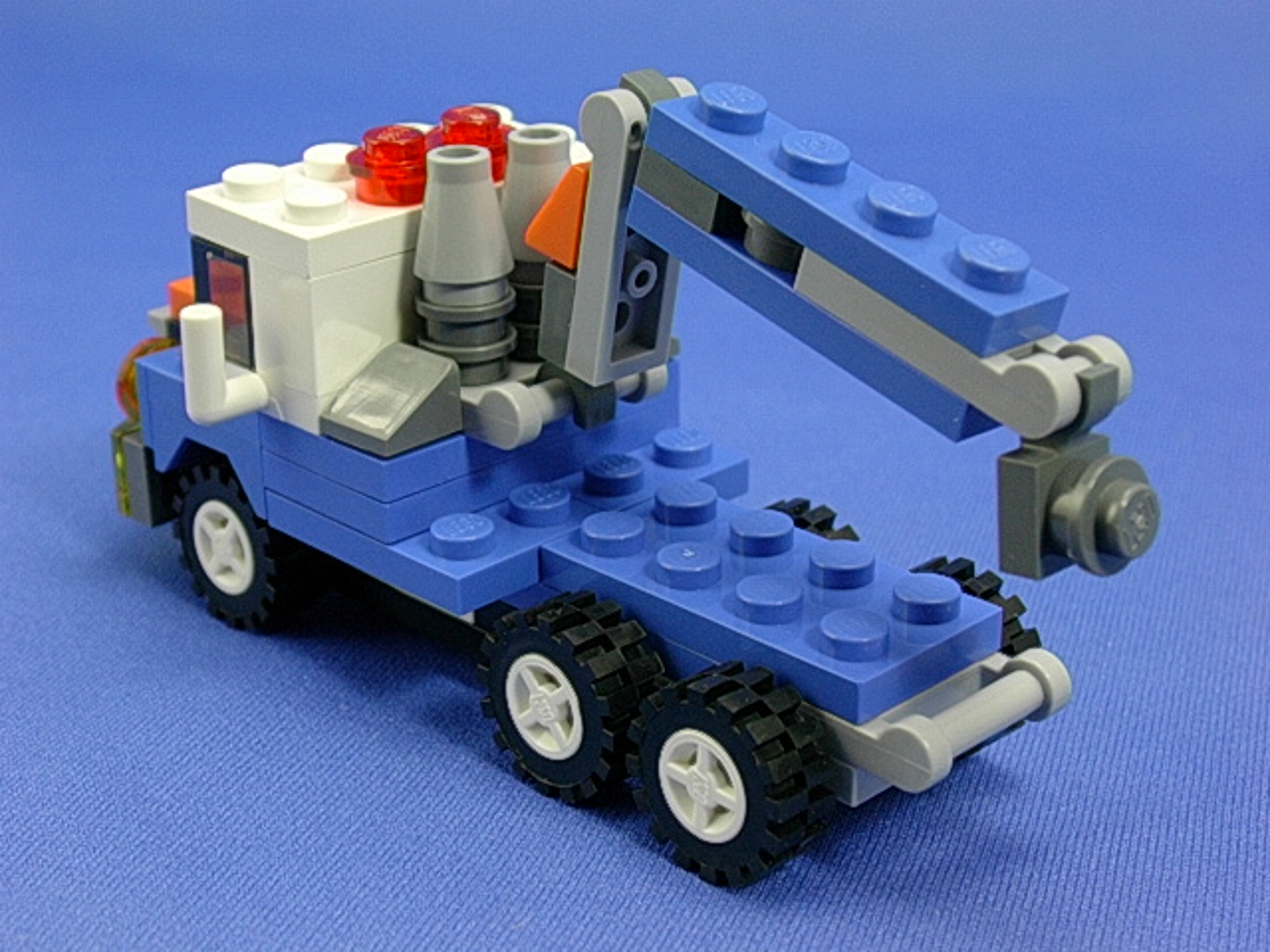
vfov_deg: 21.9
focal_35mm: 67
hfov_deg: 29.0
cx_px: 635
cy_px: 476
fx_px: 2458
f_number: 3.6
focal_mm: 10.2
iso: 70
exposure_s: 1/12.3
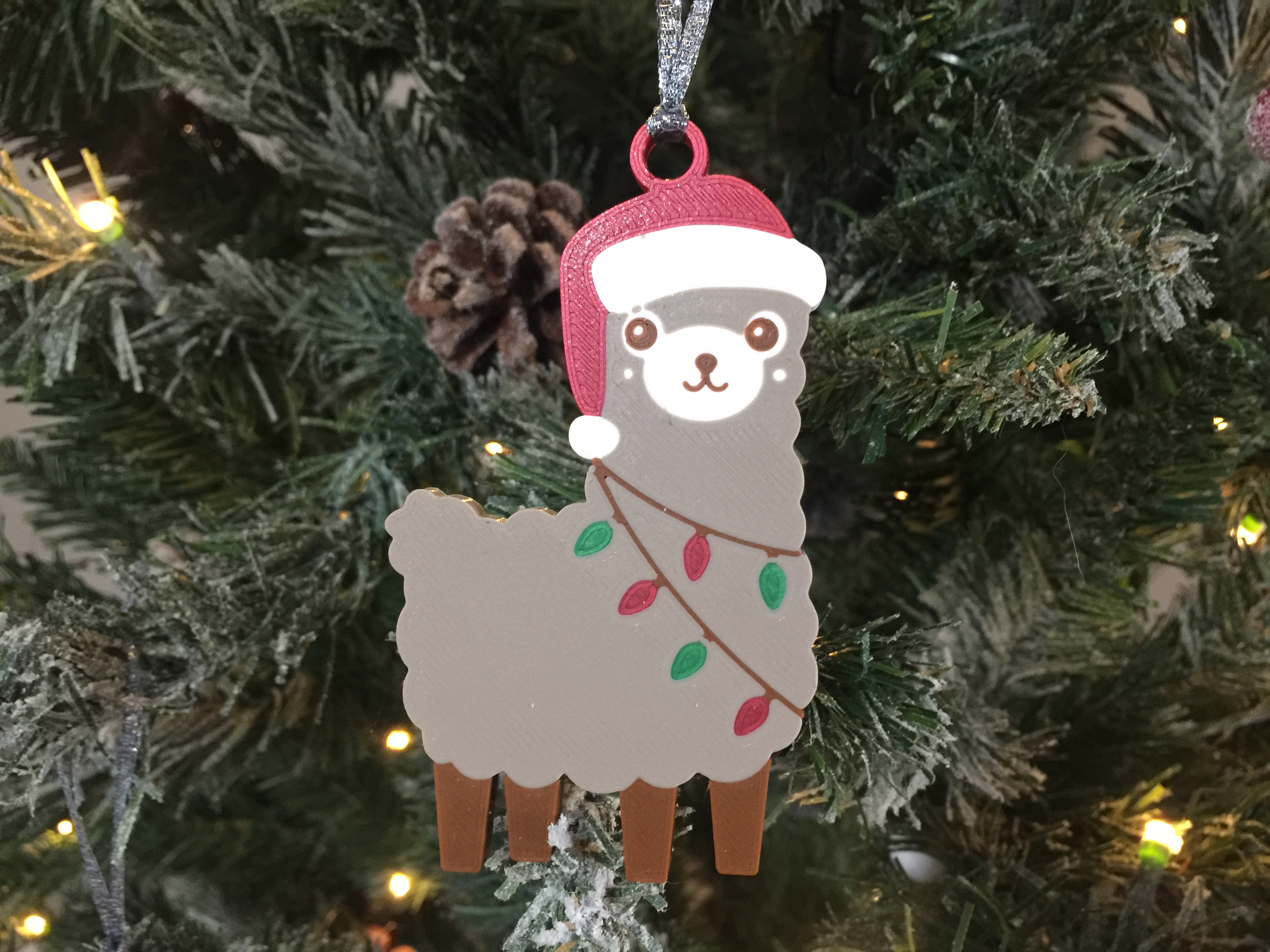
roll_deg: -3.3
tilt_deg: -16.5
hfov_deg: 61.7
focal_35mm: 29
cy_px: 476
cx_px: 635
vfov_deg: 48.2
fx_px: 1064
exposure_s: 1/15
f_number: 2.2
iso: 125
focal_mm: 4.15
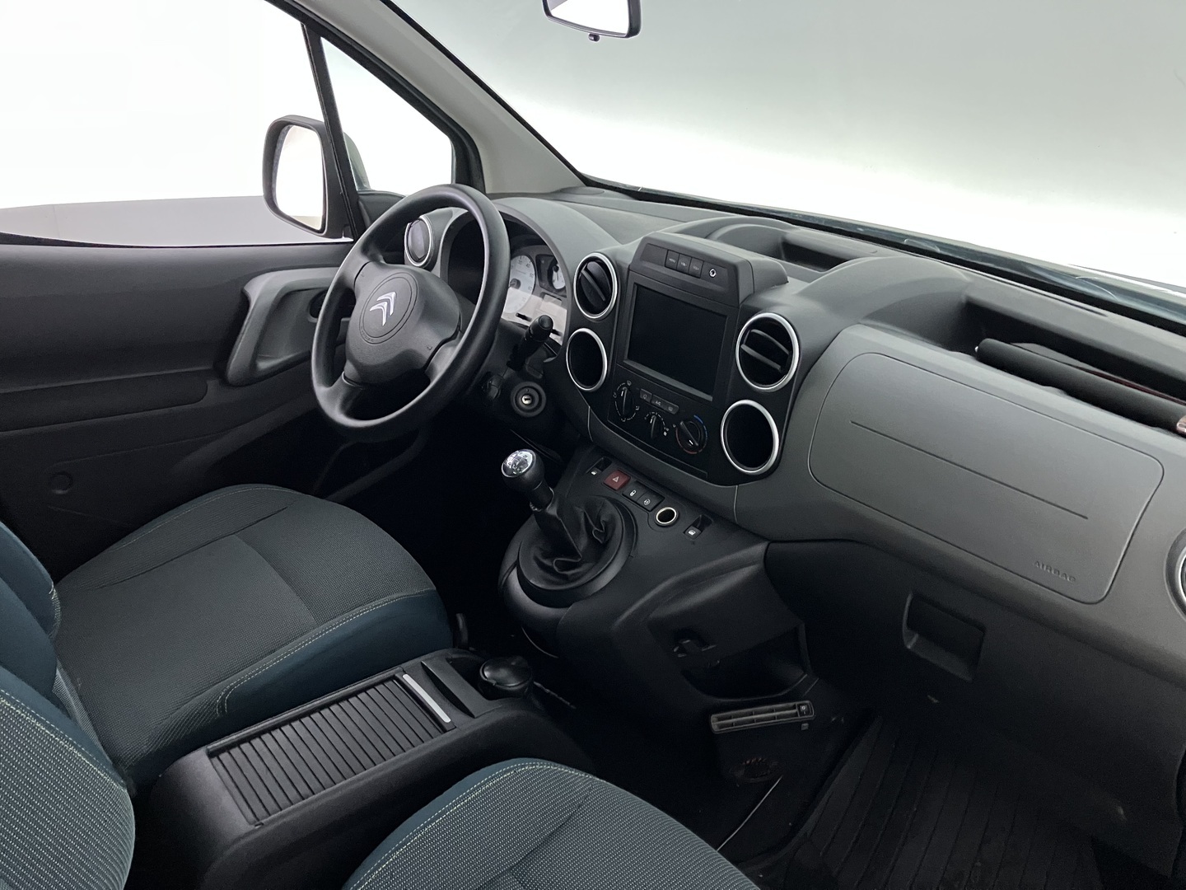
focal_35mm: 28
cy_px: 445
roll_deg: -2.8
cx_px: 593
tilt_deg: -25.3
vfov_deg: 49.7
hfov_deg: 63.4
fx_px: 959
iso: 640
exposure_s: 1/27
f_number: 1.8
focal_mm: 3.99
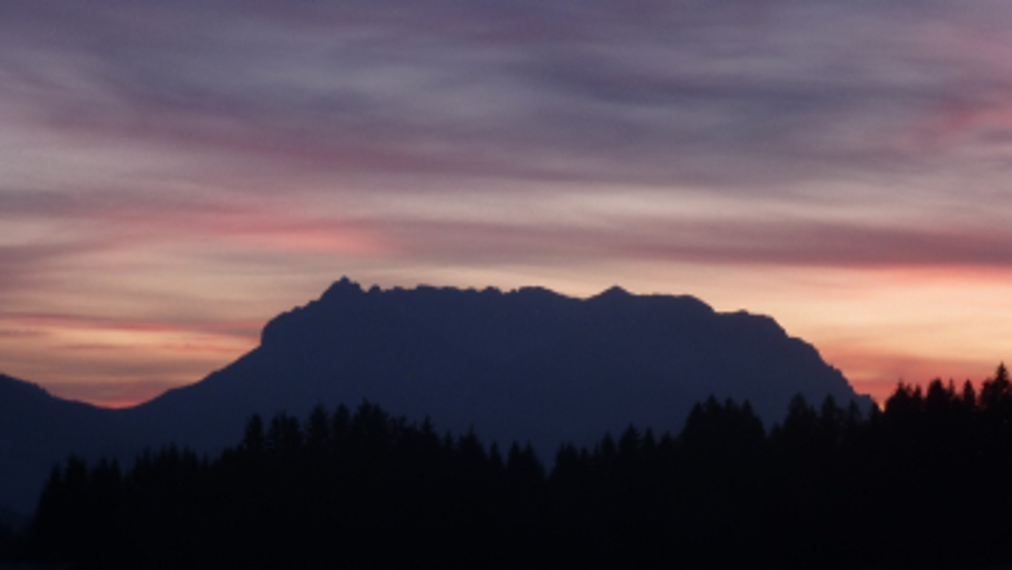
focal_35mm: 133
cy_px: 235
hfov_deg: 16.1
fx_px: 3570
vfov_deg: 9.1
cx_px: 507
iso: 100
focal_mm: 21.7
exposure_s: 1/5
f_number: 5.1
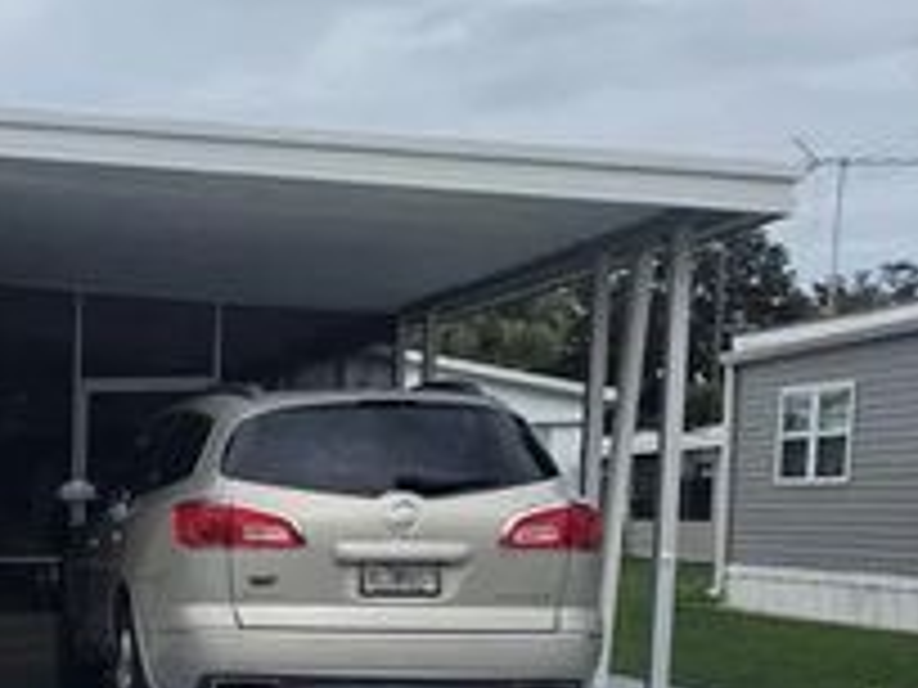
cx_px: -405
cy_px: 701
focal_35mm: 72
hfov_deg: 22.7
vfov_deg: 19.8
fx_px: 1909
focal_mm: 5.4
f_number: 1.8
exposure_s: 1/3788
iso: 80
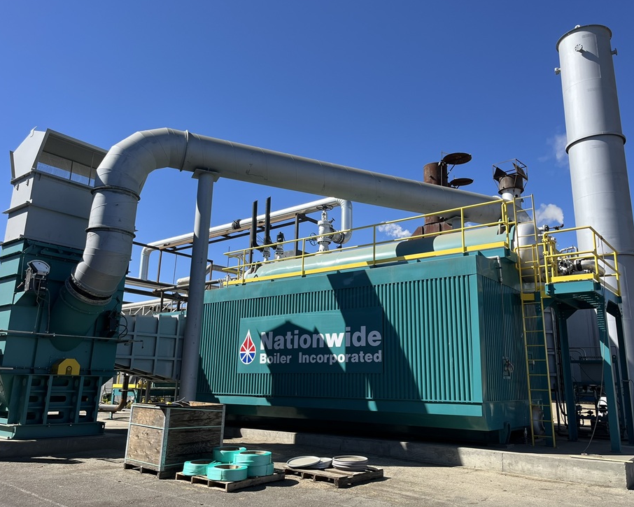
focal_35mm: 28
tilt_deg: +15.6
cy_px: 252
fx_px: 525
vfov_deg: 51.5
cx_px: 334
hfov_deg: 62.2
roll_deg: -0.7
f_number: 1.6
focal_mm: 5.1
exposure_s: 1/2688
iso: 50
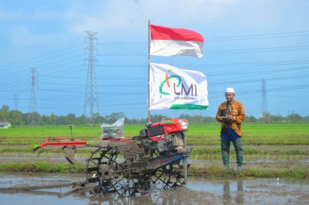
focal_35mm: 68
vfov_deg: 20.1
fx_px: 579
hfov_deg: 29.9
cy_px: 102
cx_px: 154
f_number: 4.8
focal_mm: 45
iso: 100
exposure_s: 1/200
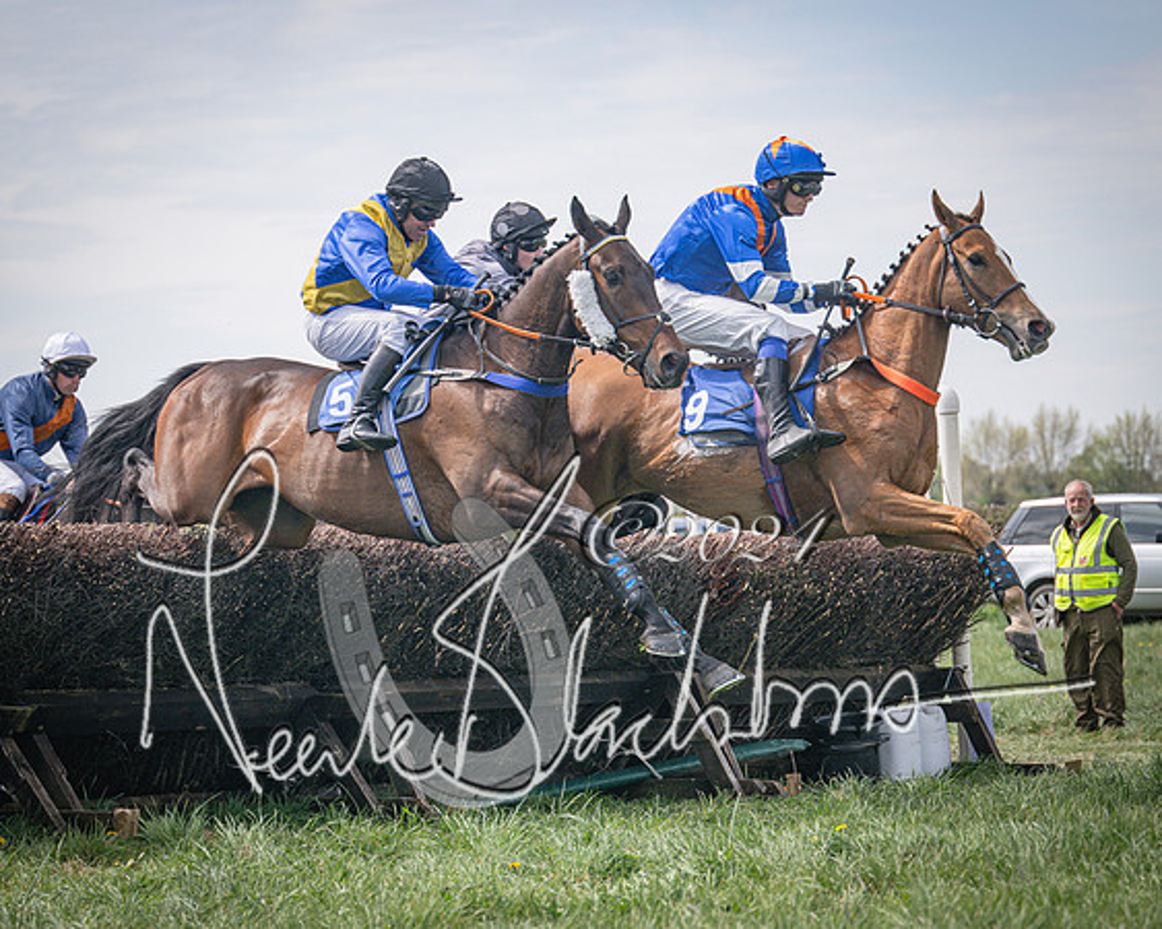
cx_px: 412
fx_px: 4668
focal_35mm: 136
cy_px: 464
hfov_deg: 14.2
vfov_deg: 11.4
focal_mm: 98
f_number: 4
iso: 200
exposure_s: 1/3200
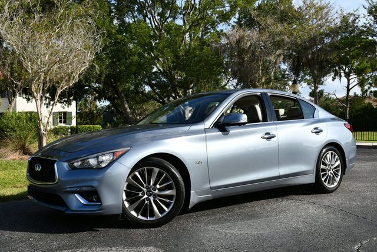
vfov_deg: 33.5
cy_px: 126
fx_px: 419
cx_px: 188
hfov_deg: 48.4
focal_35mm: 40
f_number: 8
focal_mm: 20
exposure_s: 1/250
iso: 100
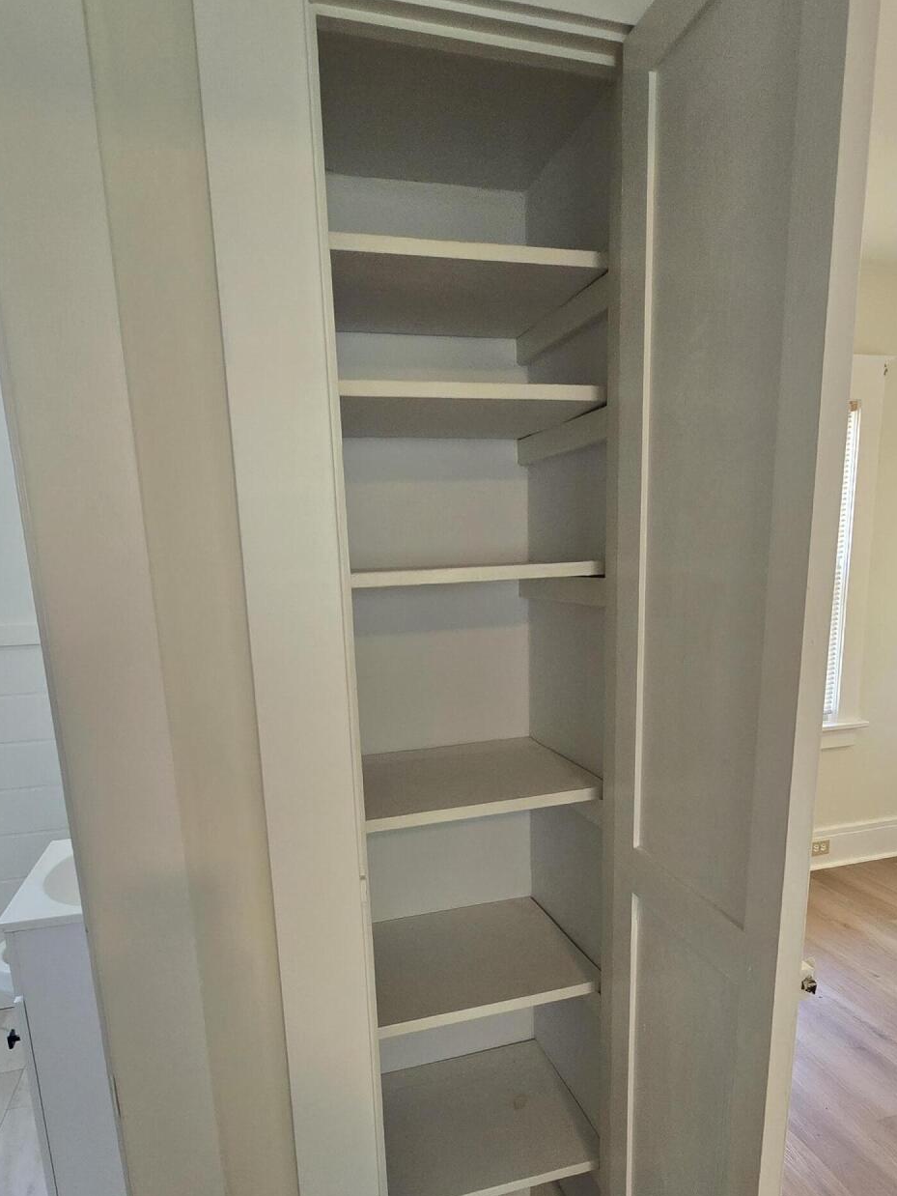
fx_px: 725
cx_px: 481
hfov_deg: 63.4
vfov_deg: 77.6
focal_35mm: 21
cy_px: 746
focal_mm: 2.2
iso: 320
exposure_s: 1/60
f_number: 2.2
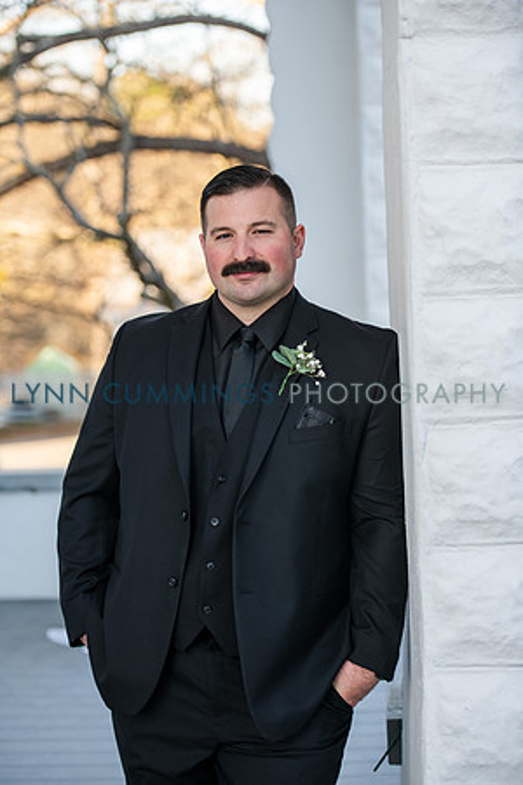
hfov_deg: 16.1
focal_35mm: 85
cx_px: 262
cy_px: 392
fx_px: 1852
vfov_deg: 23.9
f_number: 3.2
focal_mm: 85
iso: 200
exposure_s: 1/320
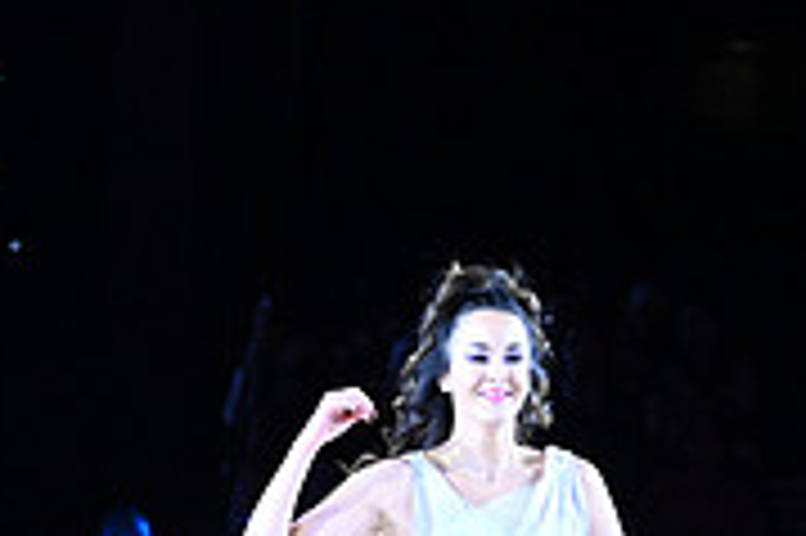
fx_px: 10535
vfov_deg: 2.9
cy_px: 818
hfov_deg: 4.4
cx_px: -275
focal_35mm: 471
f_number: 4.8
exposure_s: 1/320
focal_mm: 145
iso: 3200
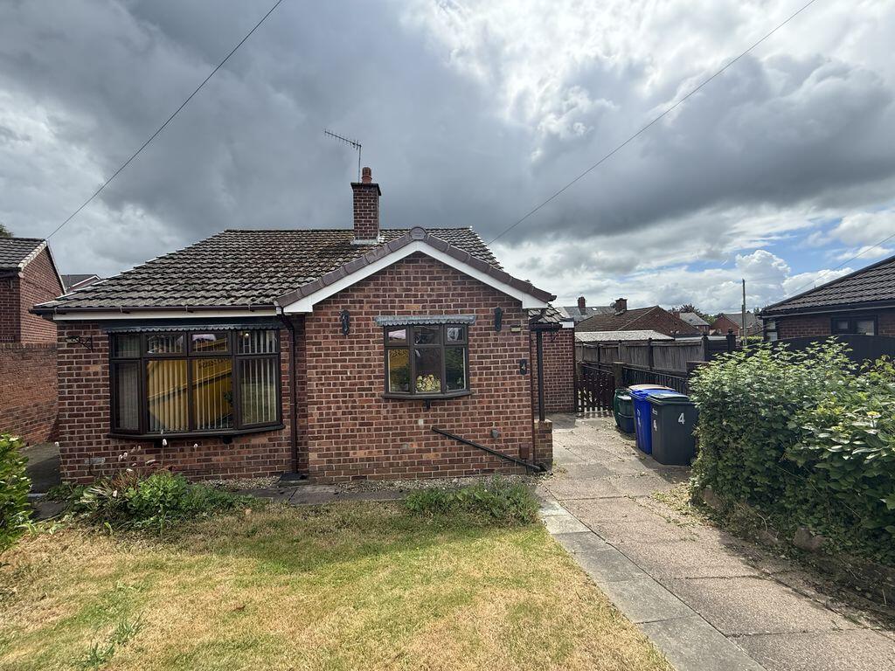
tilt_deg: +2.3
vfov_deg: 85.7
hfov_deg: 102.1
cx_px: 448
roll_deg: +1.8
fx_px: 362
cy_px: 336
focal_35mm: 14
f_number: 2.2
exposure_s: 1/1312
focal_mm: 2.22
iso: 50
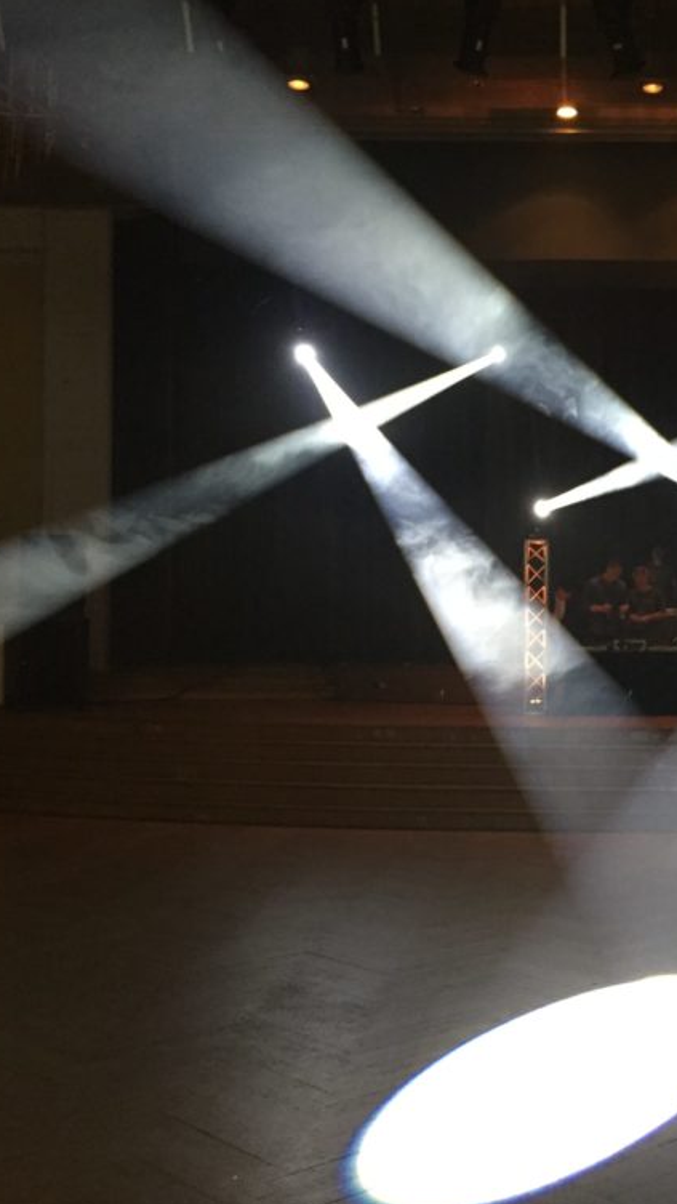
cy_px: 599
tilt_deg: +1.8
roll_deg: -0.5
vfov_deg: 47.4
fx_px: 1372
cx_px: 594
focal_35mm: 43
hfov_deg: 26.9
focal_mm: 4.15
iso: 250
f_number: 2.2
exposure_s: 1/20
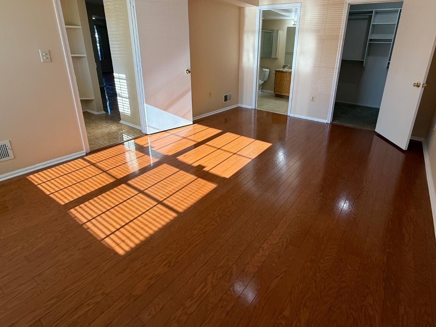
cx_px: 247
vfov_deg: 67.9
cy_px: 128
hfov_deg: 84.2
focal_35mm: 19
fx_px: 239
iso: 64
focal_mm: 2.22
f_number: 2.2
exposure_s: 1/217
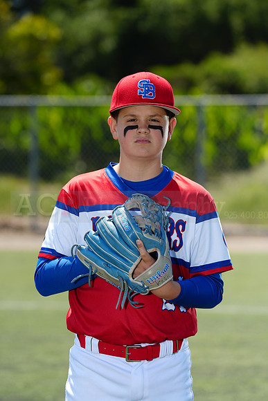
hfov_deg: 6.9
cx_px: 134
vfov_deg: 10.3
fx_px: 2232
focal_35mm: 200
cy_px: 200
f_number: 5
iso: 50
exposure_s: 1/250
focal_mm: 200
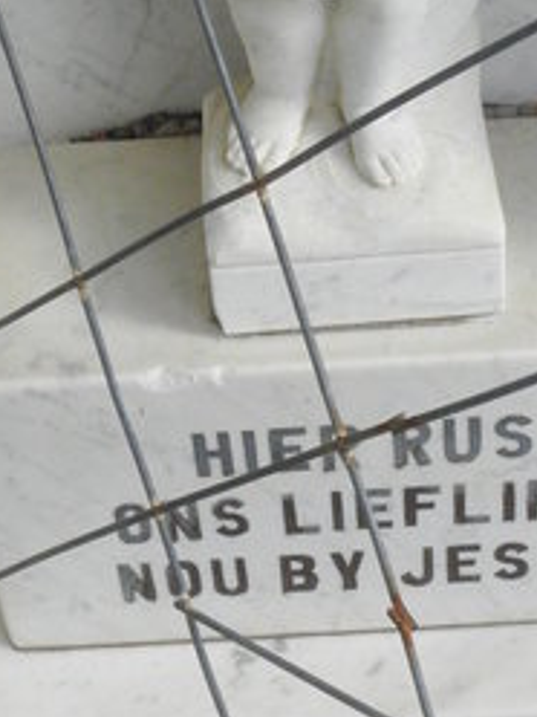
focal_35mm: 84
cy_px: 361
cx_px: 390
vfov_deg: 23.3
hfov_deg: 17.5
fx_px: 1737
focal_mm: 4.6
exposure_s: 1/400
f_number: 6.3
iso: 200
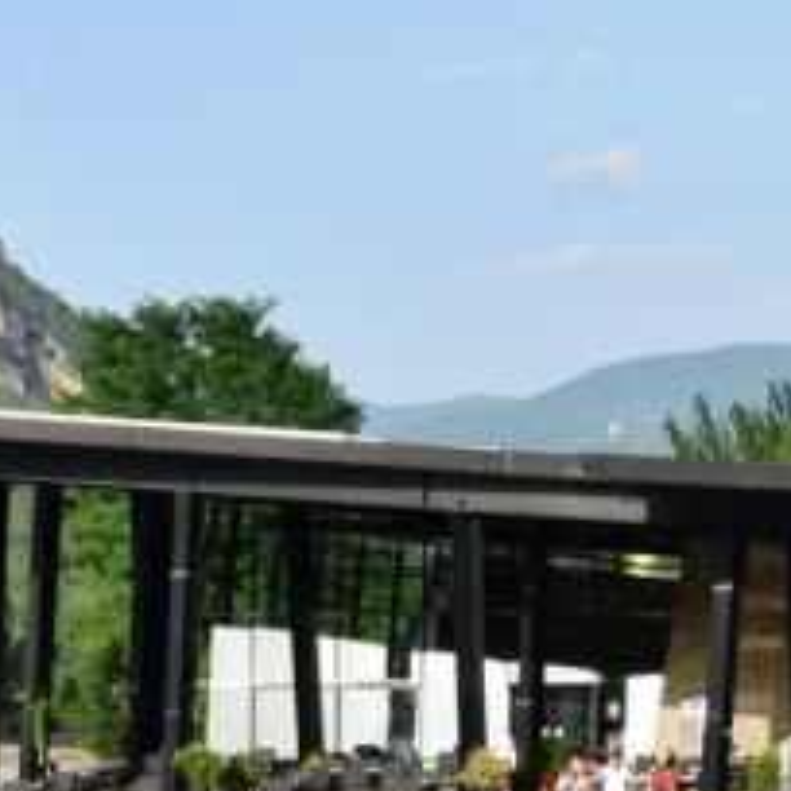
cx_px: 1291
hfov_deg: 13.9
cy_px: 607
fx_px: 2973
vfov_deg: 15.1
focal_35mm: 115
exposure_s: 1/500
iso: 800
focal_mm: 18
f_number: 11
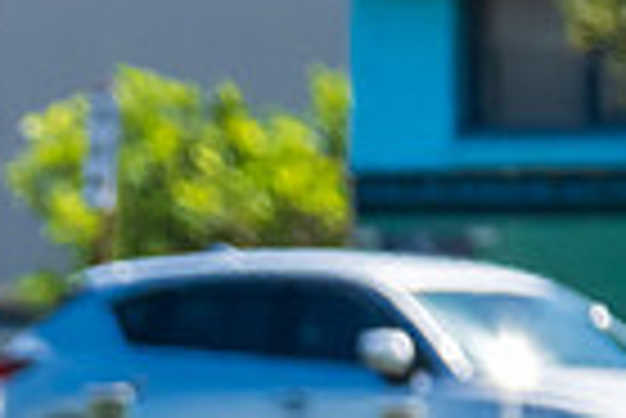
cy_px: 765
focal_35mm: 2097
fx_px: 36502
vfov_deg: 0.7
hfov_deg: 1.0
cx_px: -600
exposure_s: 1/2500
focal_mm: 380
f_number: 6.3
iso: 640
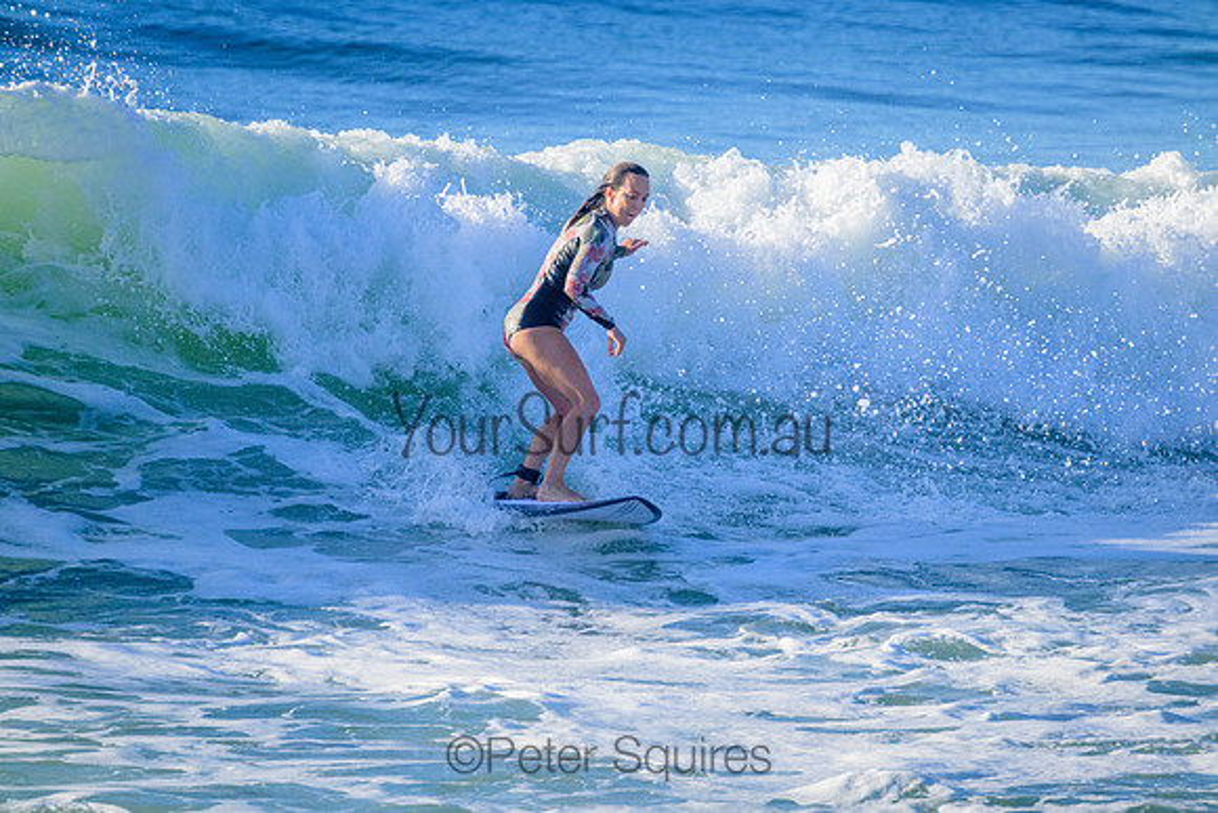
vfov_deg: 1.7
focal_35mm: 800
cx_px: 609
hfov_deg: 2.6
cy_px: 406
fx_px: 27072
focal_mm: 800
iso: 1250
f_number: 11
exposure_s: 1/2000
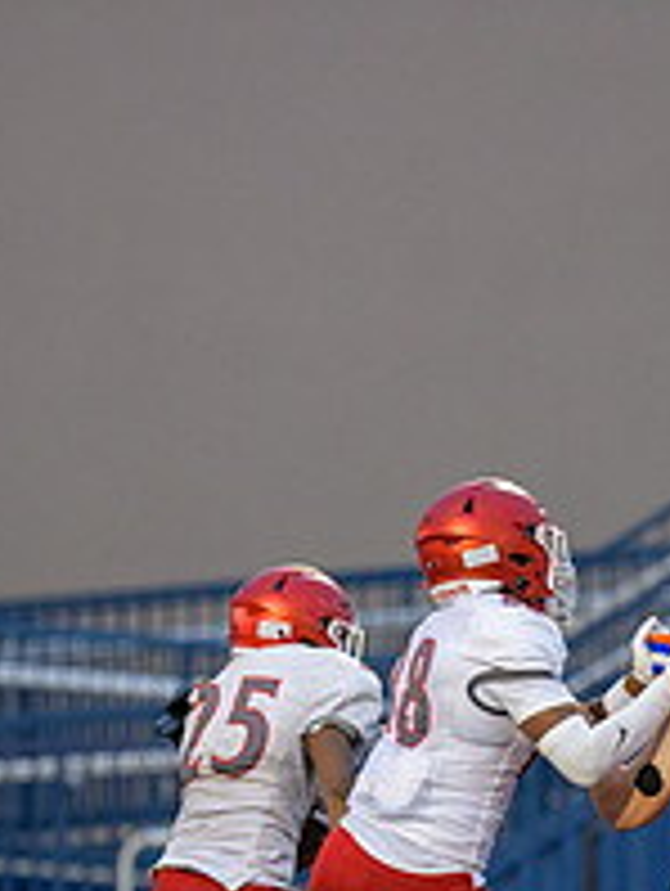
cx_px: 265
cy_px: 862
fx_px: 15940
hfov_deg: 2.4
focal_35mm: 619
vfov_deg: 3.2
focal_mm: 220
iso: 2200
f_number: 2.8
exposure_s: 1/800
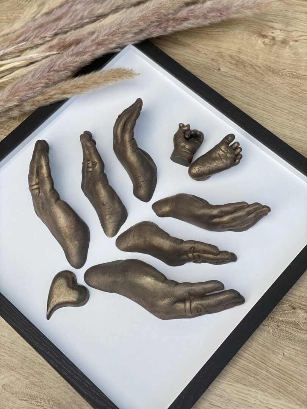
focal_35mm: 52
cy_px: 204
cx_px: 154
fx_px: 615
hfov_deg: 28.0
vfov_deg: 36.8
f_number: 2
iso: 20
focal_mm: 6
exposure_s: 1/264
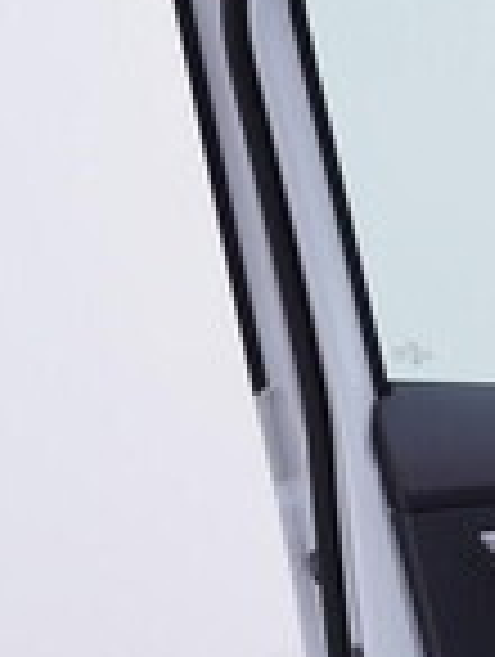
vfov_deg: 14.9
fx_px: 2471
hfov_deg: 11.0
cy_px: 614
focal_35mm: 130
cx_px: 760
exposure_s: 1/60
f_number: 4
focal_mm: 24
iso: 125
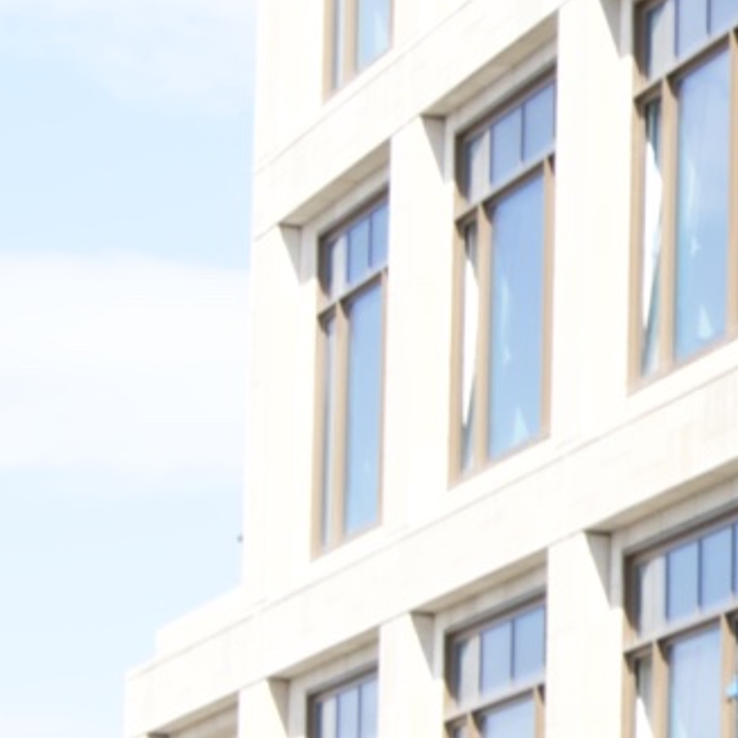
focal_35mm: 181
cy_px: 858
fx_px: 4368
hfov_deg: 9.2
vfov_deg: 9.5
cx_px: 1374
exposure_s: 1/125
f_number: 11
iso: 320
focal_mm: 29
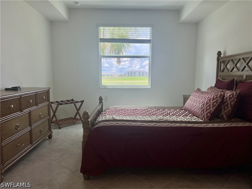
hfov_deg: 67.3
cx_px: 126
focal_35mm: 26
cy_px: 94
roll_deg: -0.6
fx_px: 189
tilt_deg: -6.8
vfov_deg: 53.1
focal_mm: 5.7
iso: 50
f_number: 1.5
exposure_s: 1/601
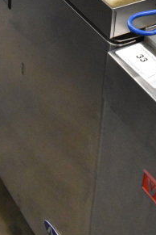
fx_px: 552
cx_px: 124
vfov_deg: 20.6
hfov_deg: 16.0
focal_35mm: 85
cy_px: -111
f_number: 5.6
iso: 6400
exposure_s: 1/125
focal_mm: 18
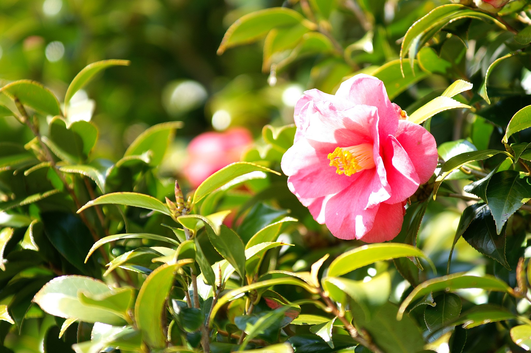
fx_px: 4421
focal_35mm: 300
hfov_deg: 6.9
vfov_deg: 4.6
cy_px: 176
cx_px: 266
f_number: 2.8
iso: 100
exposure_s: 1/400
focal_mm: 200
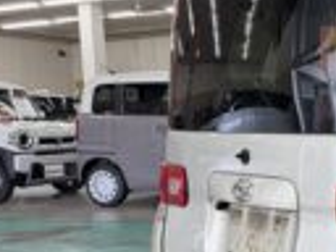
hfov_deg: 24.0
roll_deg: +1.3
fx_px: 689
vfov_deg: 20.5
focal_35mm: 71
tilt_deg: -5.9
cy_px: 198
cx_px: 441
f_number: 1.6
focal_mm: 5.96
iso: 125
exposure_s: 1/100
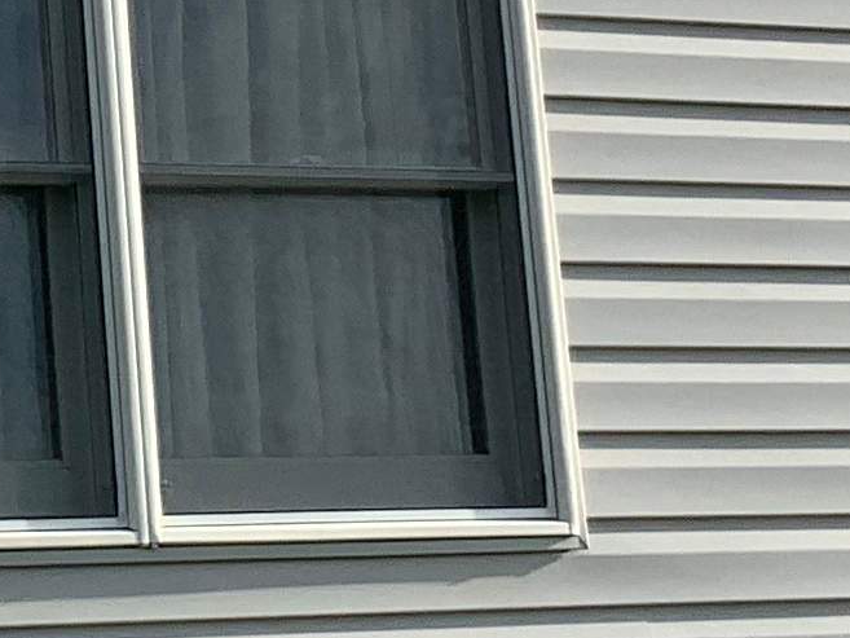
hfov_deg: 10.9
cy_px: -243
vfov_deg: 8.2
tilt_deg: +12.9
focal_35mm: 178
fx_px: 4372
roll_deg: +4.1
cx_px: -186
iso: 16
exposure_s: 1/1451
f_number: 1.8
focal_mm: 3
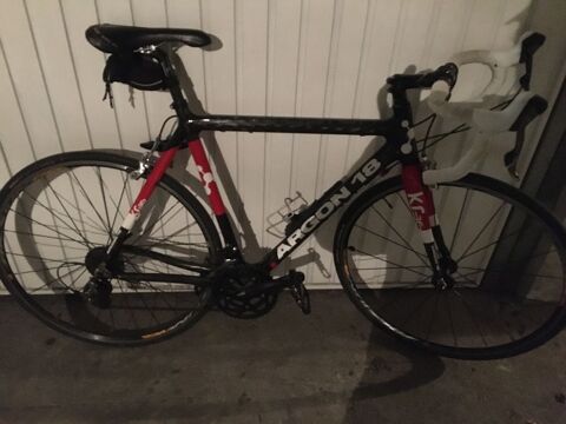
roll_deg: -2.5
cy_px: 212
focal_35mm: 29
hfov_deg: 61.7
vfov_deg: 48.2
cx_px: 283
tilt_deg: -35.6
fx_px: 474
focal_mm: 4.15
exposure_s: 1/17
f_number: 2.2
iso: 1600
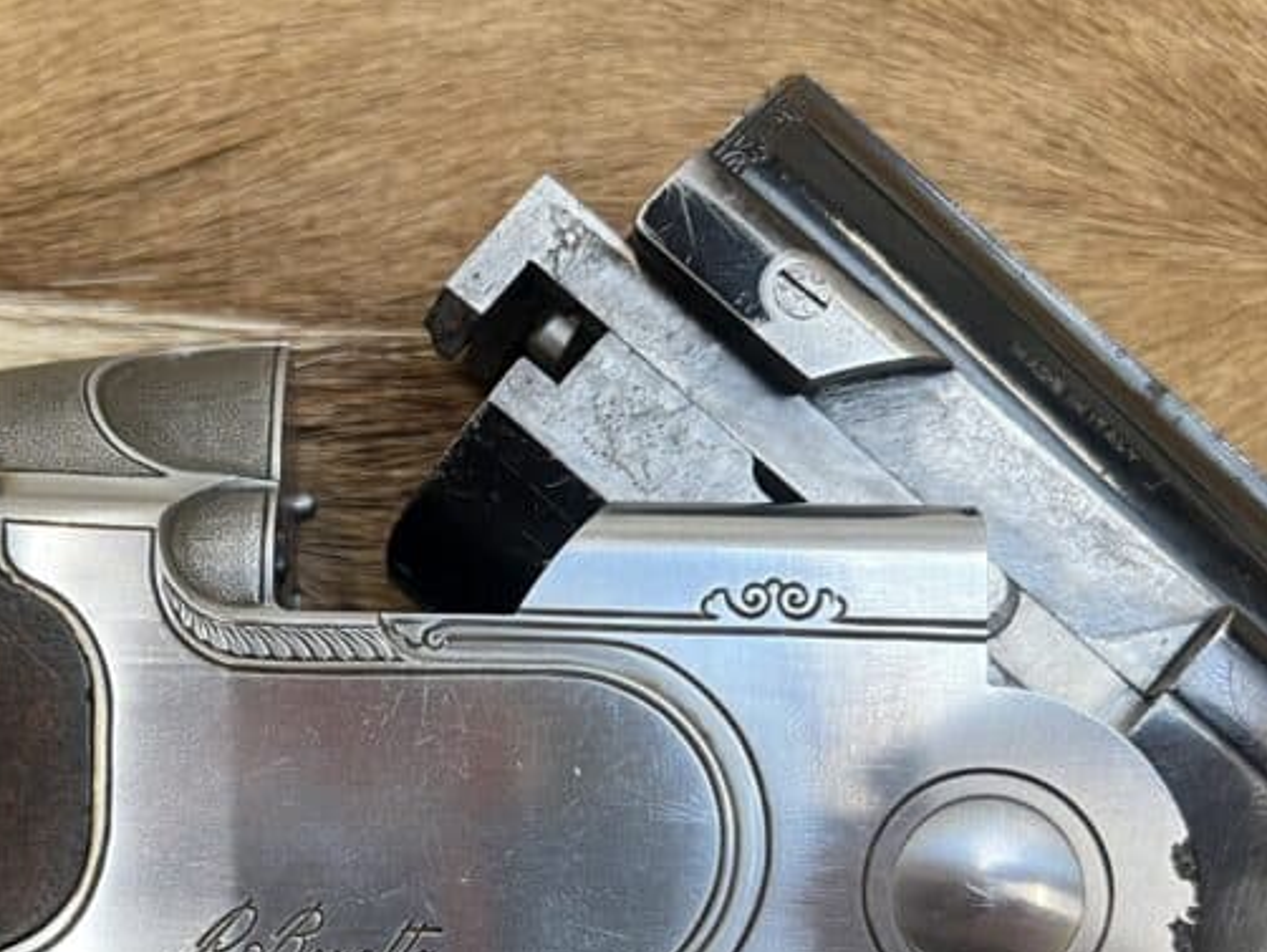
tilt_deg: -85.7
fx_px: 1941
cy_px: 806
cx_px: 381
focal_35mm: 53
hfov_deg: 35.6
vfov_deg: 26.8
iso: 125
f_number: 1.5
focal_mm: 5.7
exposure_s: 1/50
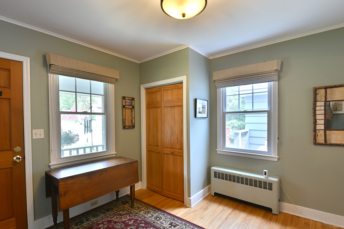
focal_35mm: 17
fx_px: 162
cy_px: 125
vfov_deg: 70.3
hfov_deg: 93.3
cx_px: 169
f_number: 8
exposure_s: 1/40
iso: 1600
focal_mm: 15
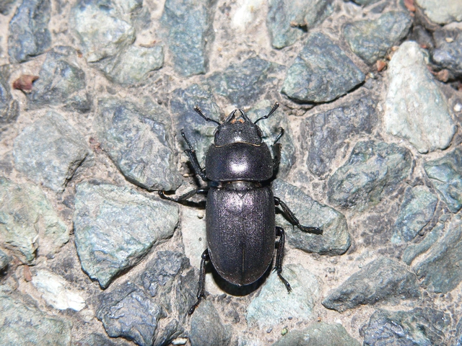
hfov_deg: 21.8
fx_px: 1201
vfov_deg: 16.4
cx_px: 231
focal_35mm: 90
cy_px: 173
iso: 100
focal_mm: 15
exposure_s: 1/60
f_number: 4
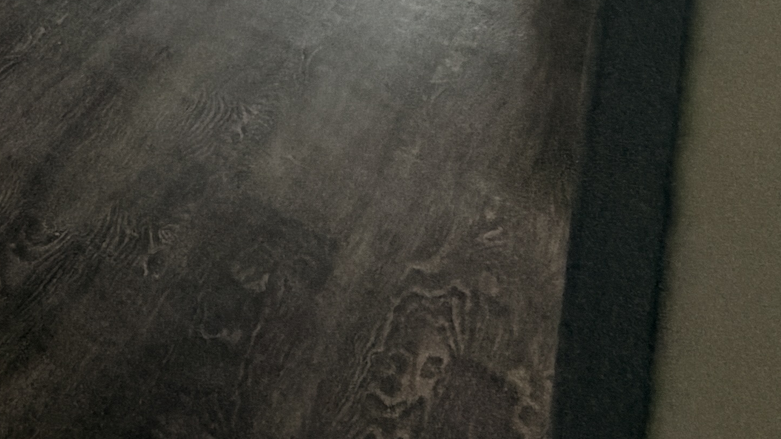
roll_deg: -0.8
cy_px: -671
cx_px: -709
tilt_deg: -3.8
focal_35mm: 60
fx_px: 1243
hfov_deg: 20.5
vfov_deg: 13.4
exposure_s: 1/60
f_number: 2.2
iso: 320
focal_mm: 2.22
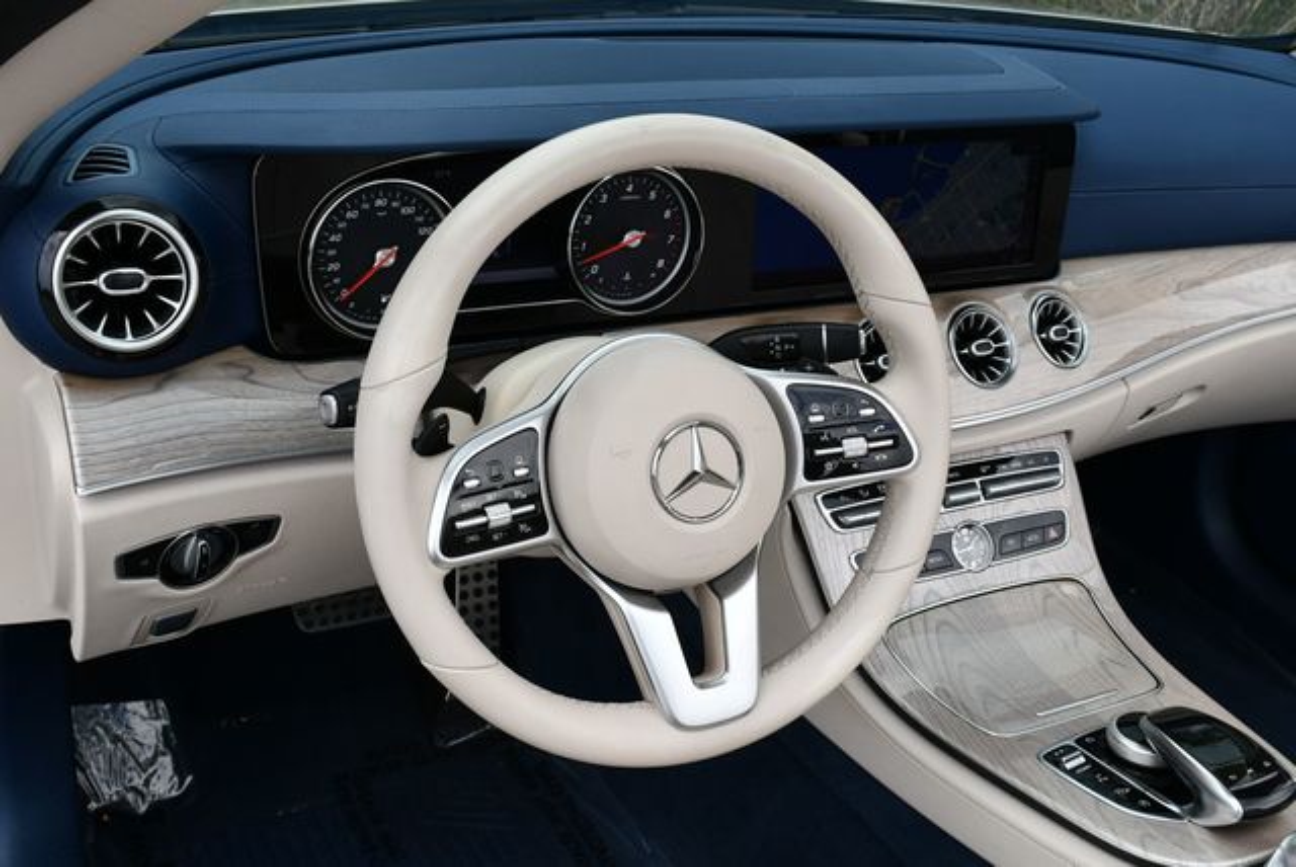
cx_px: 648
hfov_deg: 48.4
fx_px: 1441
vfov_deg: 33.5
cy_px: 434
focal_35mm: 40
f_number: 8
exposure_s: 1/250
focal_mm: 20
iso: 140
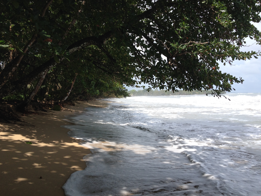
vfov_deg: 40.7
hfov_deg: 52.6
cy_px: 98
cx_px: 130
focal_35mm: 35
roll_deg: +1.9
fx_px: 264
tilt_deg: -4.9
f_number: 2.4
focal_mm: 4.28
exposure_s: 1/1314
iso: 50
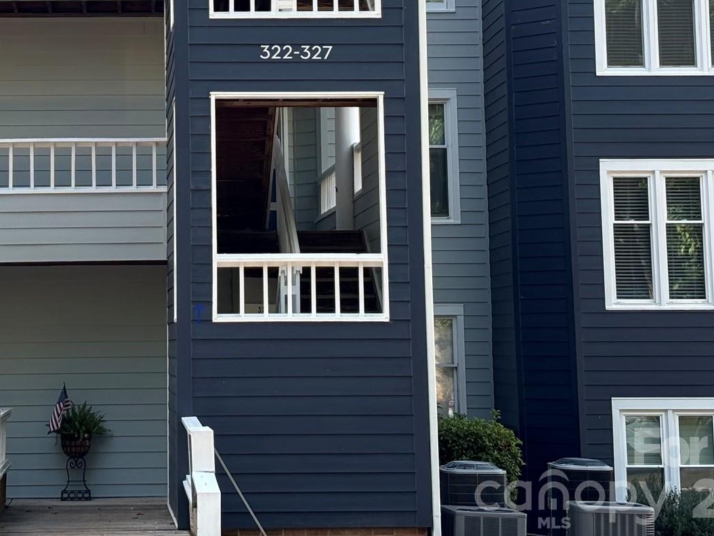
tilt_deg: +7.6
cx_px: 164
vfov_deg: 14.5
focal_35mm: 101
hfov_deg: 19.3
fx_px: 2084
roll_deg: +0.1
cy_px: 35
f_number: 1.6
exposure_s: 1/228
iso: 32
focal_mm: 5.96
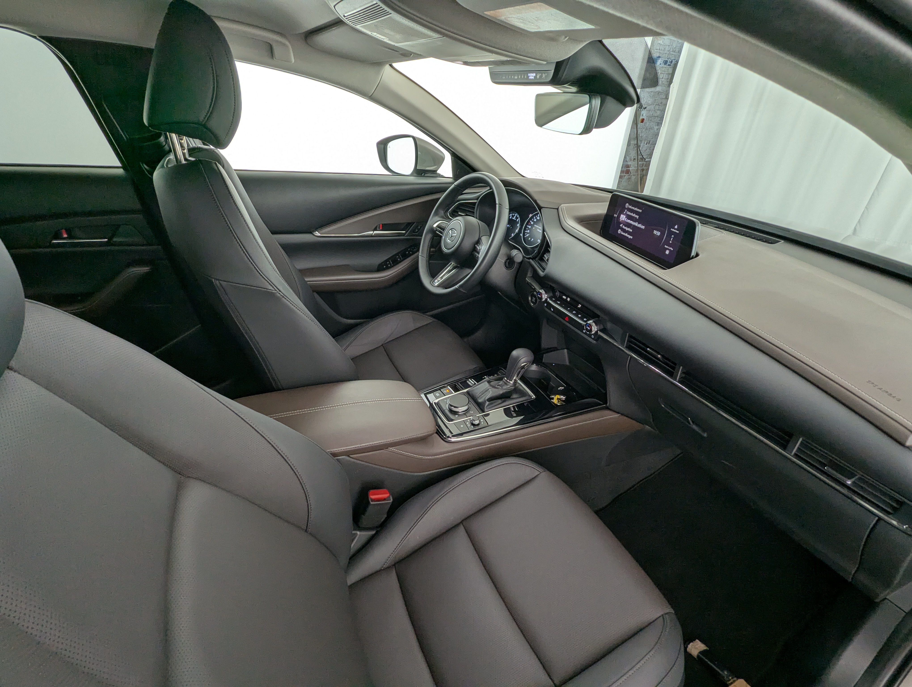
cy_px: 344
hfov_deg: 94.4
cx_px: 456
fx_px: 422
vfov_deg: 78.2
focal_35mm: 16
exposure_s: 1/45.3
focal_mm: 2.35
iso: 61
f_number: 2.2
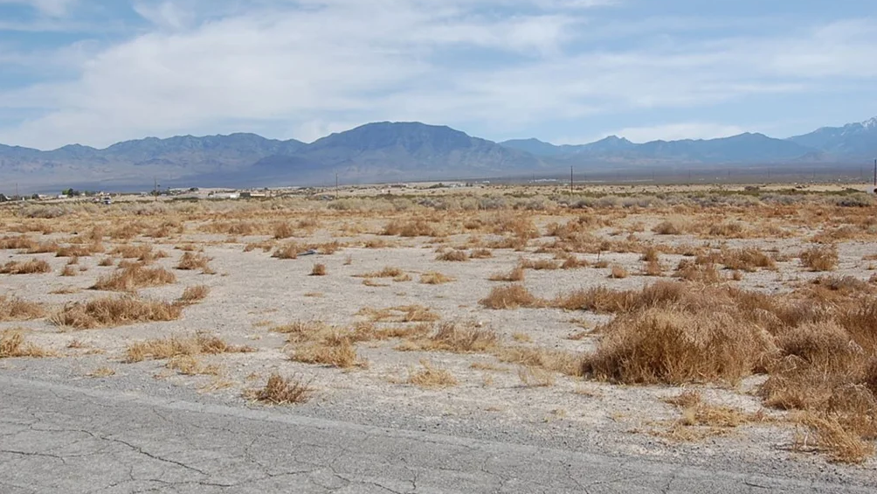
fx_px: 744
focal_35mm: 32
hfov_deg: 61.0
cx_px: 437
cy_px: 260
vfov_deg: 36.7
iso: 200
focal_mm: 20
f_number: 10
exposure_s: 1/400
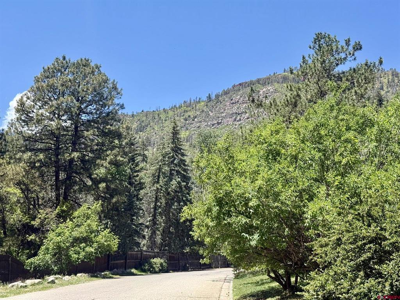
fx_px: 555
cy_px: 150
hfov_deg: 39.7
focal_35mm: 48
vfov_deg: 30.3
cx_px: 200
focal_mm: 6.76
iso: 100
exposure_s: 1/3226
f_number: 1.78
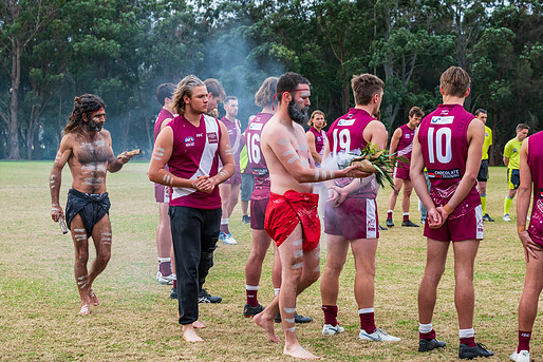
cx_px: 300
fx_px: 1328
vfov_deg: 15.5
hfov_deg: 23.1
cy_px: 188
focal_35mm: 88
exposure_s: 1/160
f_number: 7.1
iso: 400
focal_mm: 78
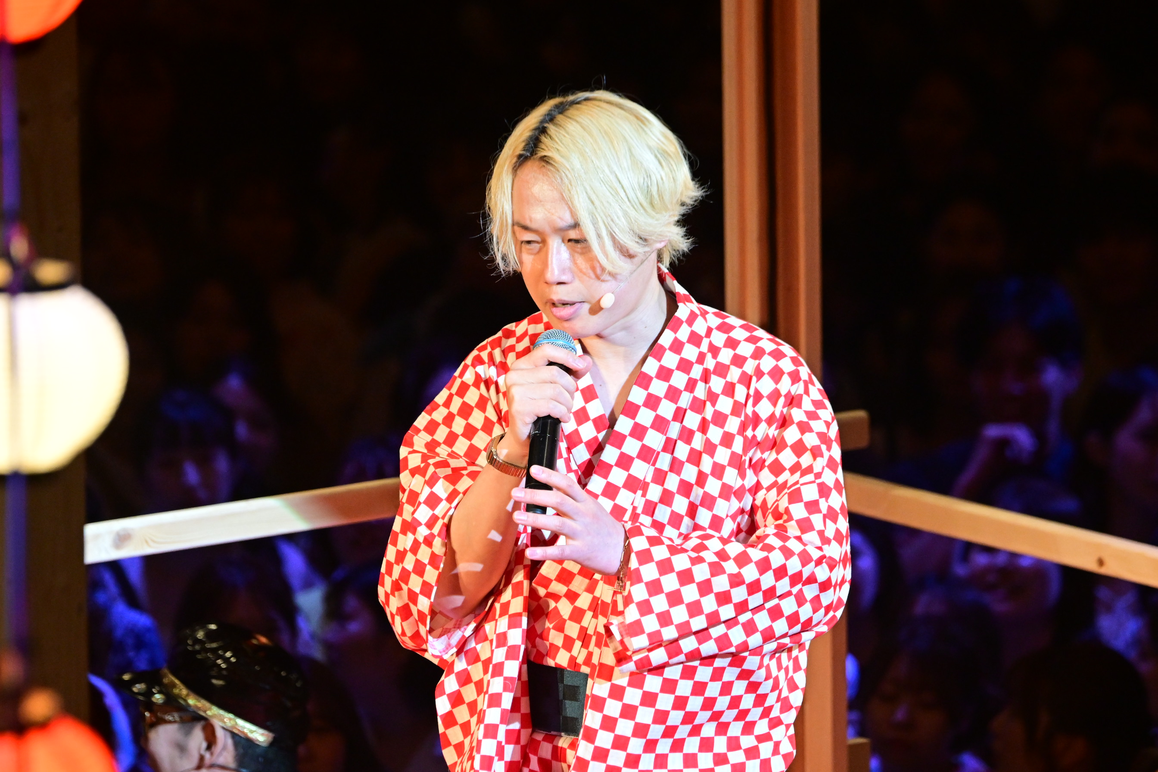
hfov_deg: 4.0
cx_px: 579
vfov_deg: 2.7
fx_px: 16404
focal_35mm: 510
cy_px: 386
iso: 3200
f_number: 5.6
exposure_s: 1/500
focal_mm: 340
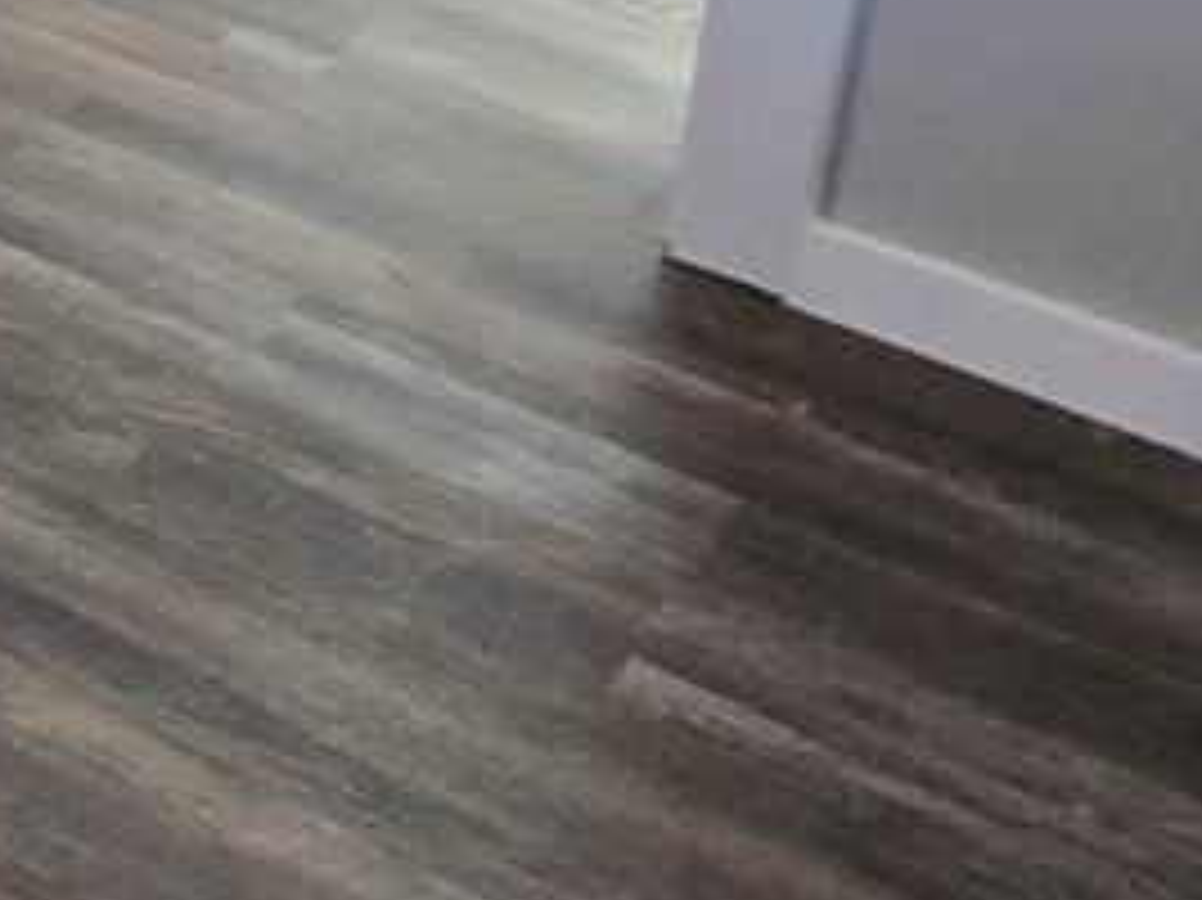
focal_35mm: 78
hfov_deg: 13.0
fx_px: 2707
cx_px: -2075
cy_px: -1116
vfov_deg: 14.3
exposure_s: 1/60
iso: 250
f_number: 2.2
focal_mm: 2.2
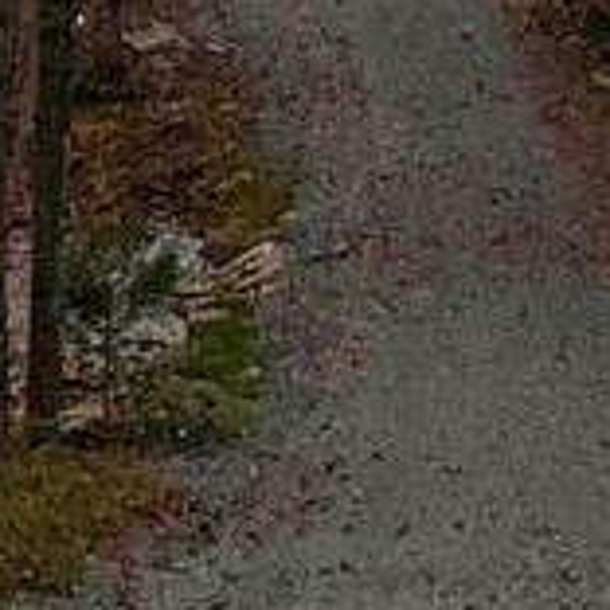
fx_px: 4526
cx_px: 399
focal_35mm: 227
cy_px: -598
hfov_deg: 7.7
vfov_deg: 7.4
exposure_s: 1/30
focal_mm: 6
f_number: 2
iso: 800
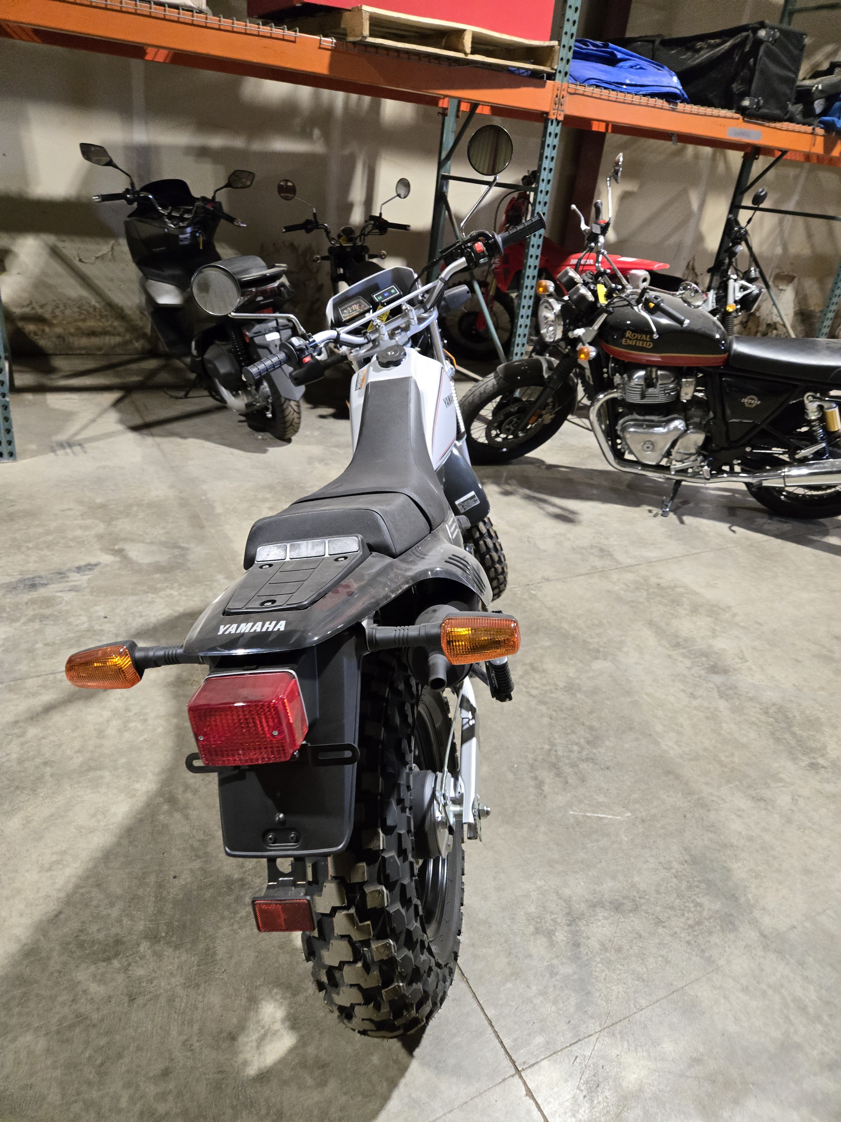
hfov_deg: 58.9
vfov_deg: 73.9
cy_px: 561
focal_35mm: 23
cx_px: 420
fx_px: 745
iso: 800
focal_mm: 5.4
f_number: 1.8
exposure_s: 1/120
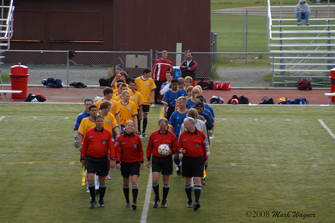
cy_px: 112
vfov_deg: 5.4
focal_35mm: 255
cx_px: 168
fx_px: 2370
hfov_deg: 8.1
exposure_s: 1/640
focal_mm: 170
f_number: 6
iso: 400
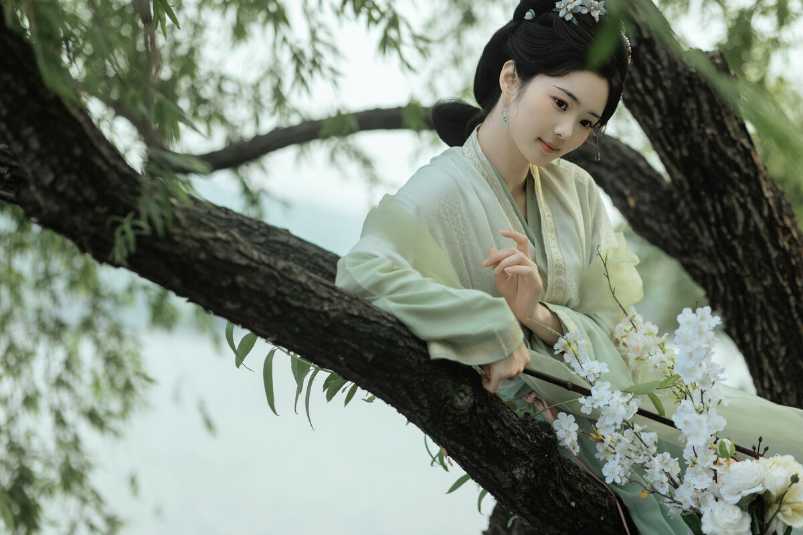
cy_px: 268
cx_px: 402
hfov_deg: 23.9
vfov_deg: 16.1
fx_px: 1896
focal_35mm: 85
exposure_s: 1/1250
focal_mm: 85
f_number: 2
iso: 100
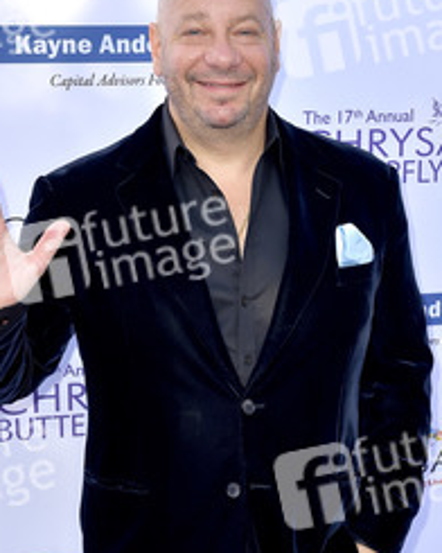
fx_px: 1128
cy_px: 363
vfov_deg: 27.4
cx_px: 186
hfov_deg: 22.1
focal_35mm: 69
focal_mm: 45
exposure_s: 1/250
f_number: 6.3
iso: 200
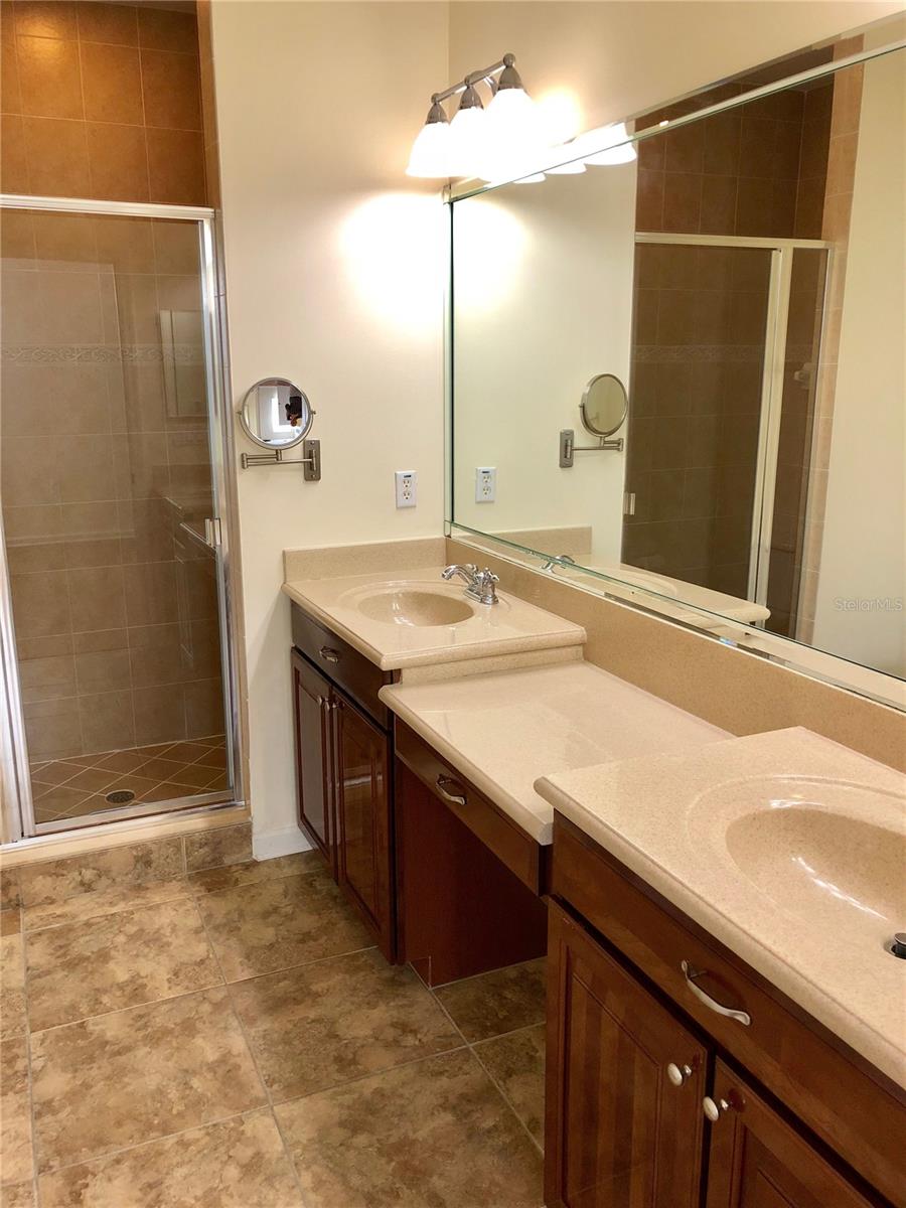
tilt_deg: -13.0
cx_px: 453
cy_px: 604
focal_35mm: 28
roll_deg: +0.7
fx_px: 977
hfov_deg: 49.7
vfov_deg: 63.4
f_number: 1.8
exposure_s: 1/30
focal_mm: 4
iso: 32
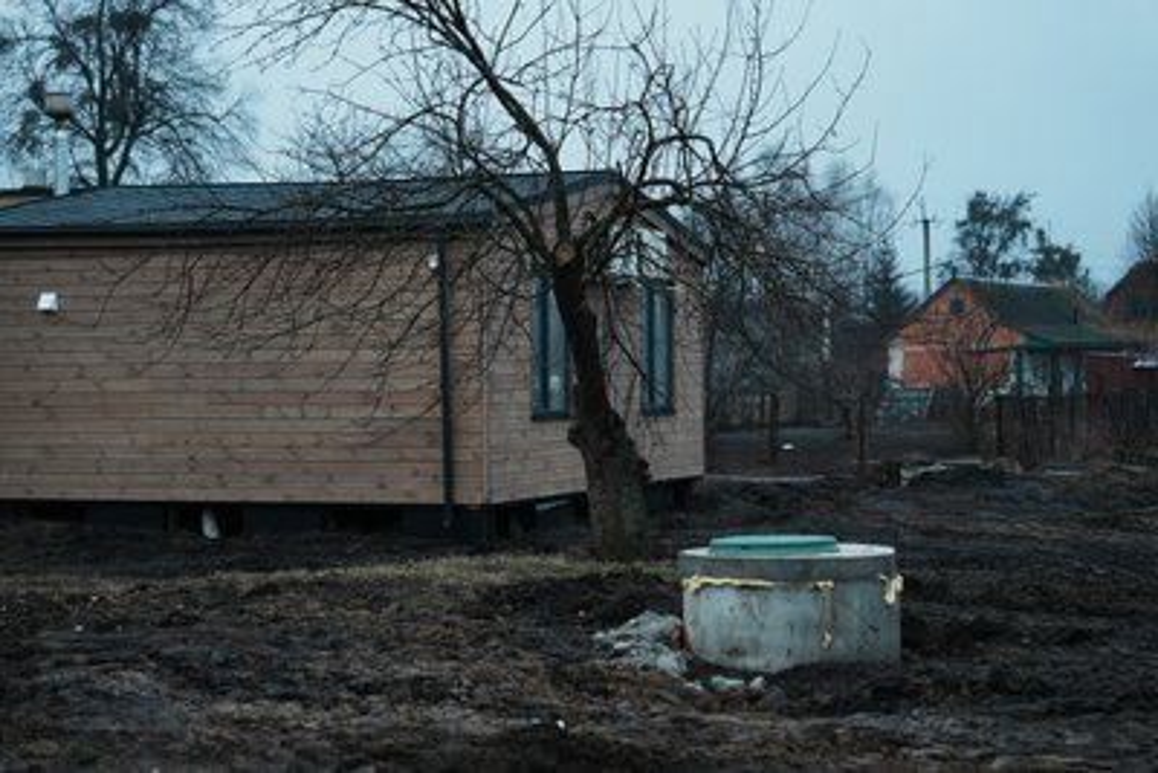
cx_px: 579
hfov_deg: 28.8
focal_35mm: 70
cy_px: 386
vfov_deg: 19.5
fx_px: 2252
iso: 125
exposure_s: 1/250
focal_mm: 70
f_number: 2.8
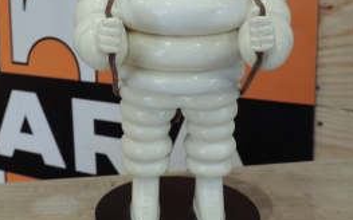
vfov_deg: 22.0
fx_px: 558
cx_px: 138
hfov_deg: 35.0
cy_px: 36
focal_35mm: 58
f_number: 3
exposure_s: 1/30
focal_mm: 4.3
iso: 160
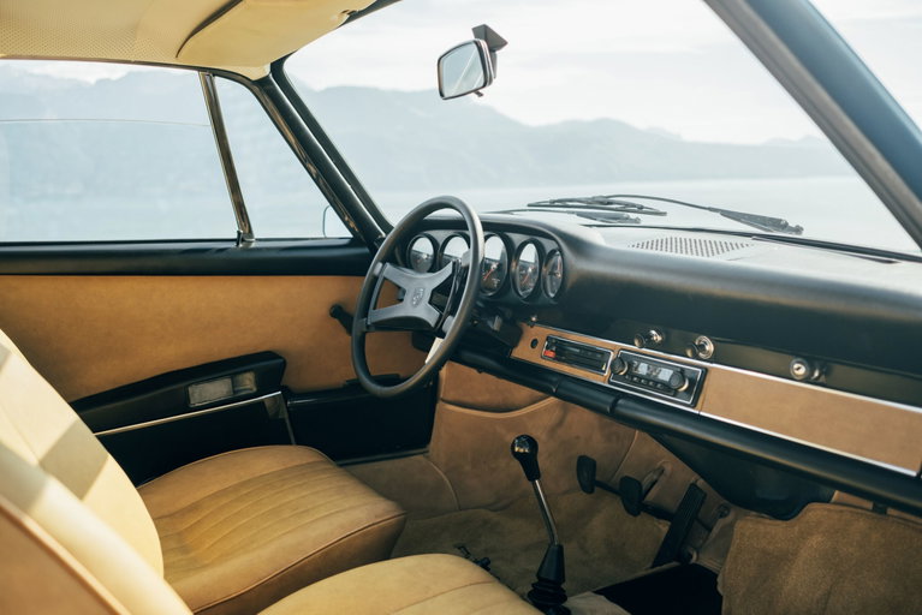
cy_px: 308
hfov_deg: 54.4
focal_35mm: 35
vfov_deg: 37.9
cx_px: 461
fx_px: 897
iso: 160
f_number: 2.5
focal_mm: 23
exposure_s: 1/250
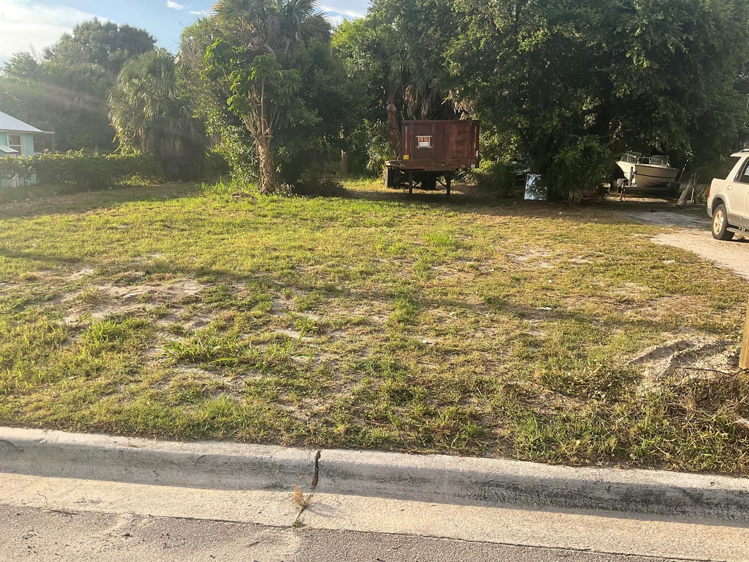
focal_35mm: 29
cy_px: 281
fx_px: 627
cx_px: 374
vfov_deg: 48.2
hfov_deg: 61.7
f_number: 1.8
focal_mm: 3
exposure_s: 1/514
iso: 16
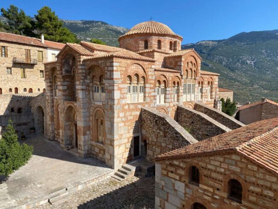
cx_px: 139
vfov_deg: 53.1
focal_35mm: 26
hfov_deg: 67.3
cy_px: 104
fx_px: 209
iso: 32
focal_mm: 4.25
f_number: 1.8
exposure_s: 1/2571
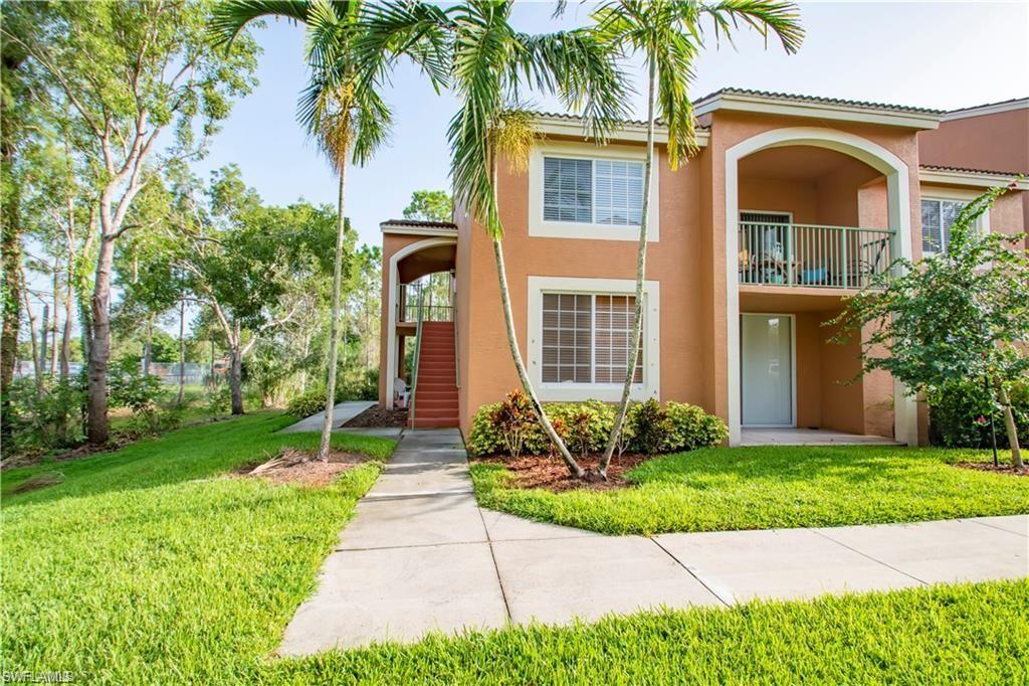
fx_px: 471
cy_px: 343
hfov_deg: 95.0
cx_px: 514
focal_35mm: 16
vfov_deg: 72.0
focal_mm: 11
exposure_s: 1/250
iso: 200
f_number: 8
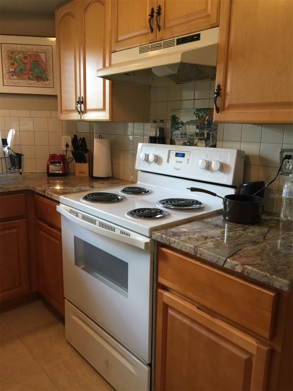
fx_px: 327
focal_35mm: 29
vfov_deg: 61.7
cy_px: 196
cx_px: 146
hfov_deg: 48.2
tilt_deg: -10.2
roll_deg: -1.4
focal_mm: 4.15
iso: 64
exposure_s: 1/15
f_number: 2.2
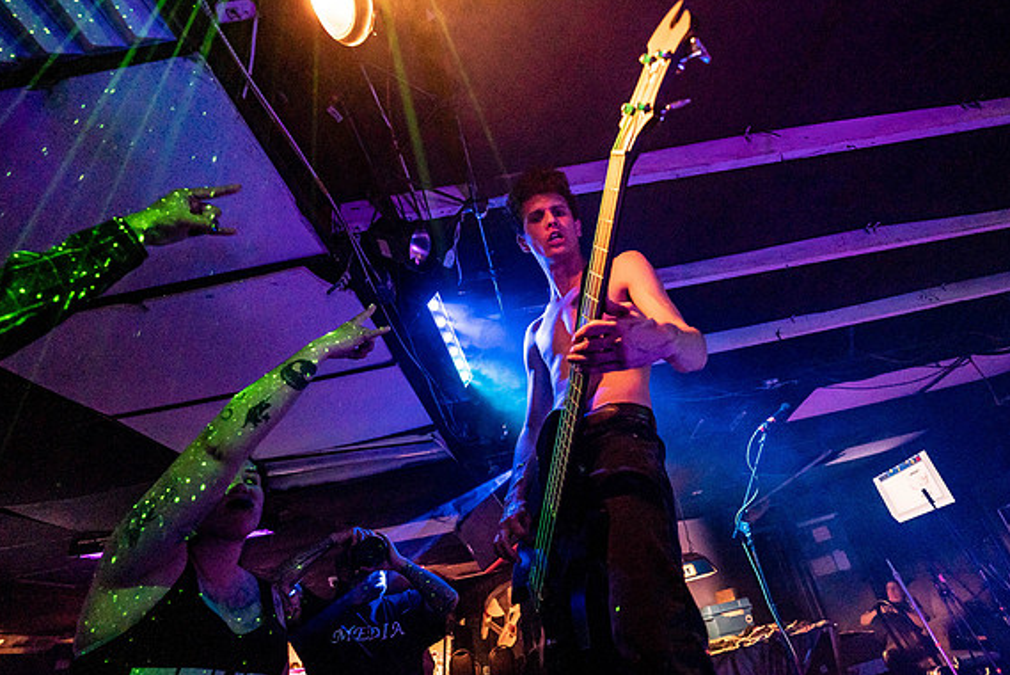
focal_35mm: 16
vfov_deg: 73.5
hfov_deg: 96.3
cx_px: 560
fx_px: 449
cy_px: 376
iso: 3200
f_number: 2.8
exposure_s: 1/250
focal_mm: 14
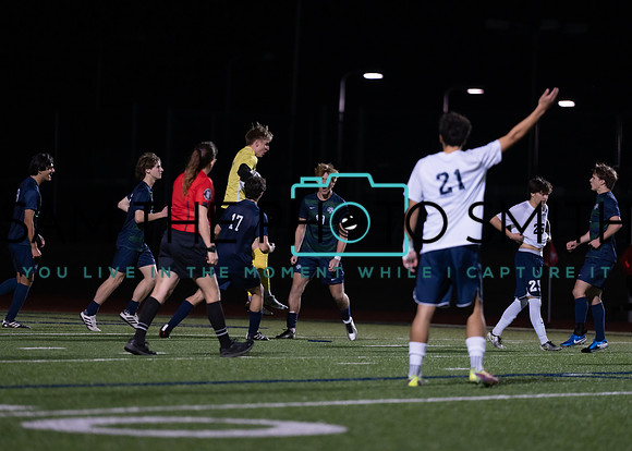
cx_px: 316
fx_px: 3761
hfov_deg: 9.6
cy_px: 226
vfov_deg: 6.9
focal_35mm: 210
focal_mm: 200
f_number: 2.8
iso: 2500
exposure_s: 1/1000
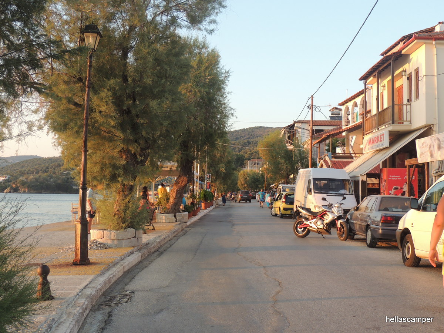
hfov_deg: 43.9
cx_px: 222
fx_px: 552
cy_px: 166
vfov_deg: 33.6
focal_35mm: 43
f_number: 3.4
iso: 100
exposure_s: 1/100
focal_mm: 7.6
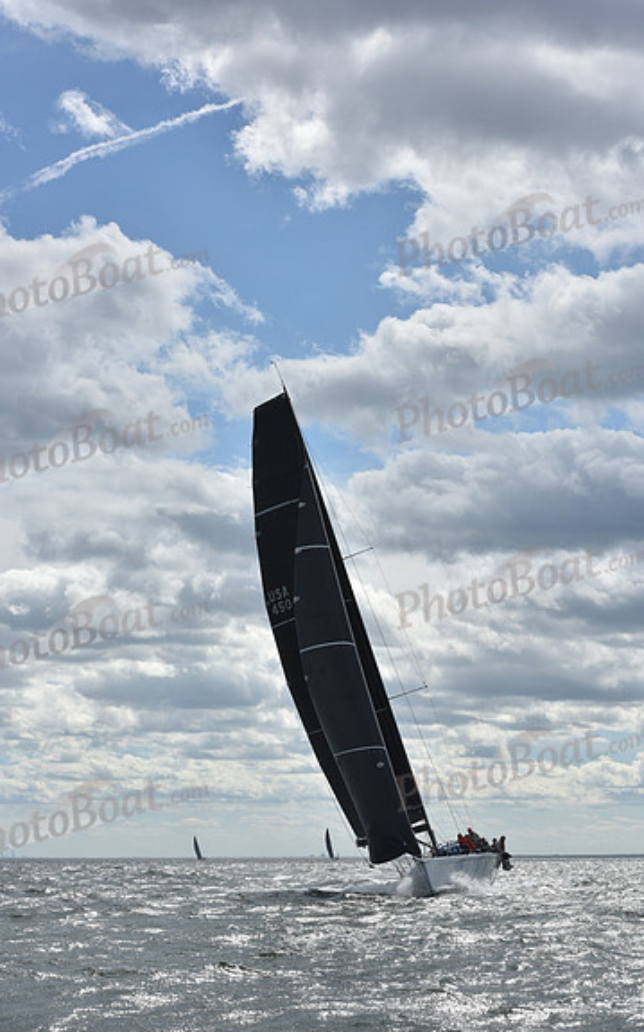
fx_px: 2023
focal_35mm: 72
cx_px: 302
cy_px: 515
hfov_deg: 18.1
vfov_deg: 28.6
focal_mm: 70
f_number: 11
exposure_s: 1/1000
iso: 320
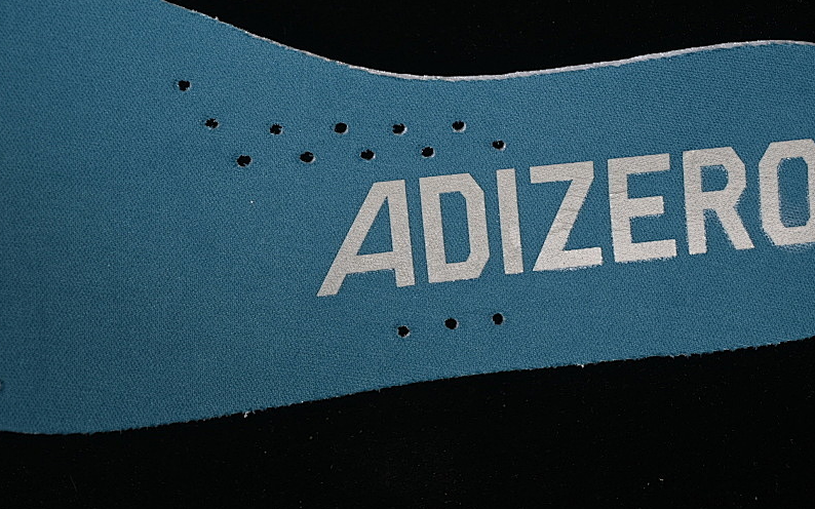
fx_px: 2310
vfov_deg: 12.6
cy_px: 194
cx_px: 325
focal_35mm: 104
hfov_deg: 20.0
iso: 160
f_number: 7.1
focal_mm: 50
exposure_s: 1/80
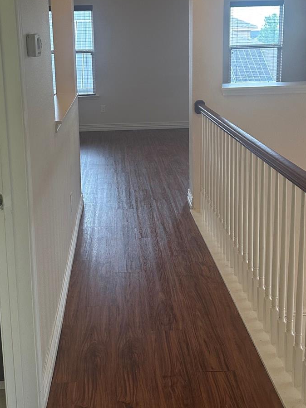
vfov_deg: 45.0
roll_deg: -0.2
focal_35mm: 41
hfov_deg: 35.1
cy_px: 132
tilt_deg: -7.9
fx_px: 483
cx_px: 137
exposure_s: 1/120
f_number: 1.78
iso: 200
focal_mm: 6.86
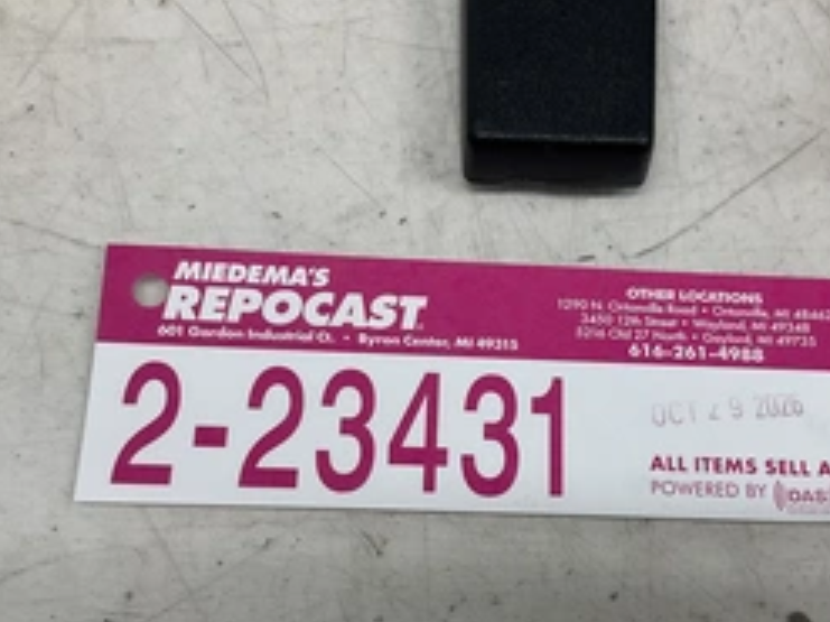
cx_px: 504
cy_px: 380
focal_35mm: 47
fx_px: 1126
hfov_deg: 40.2
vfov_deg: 30.8
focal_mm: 3
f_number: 1.8
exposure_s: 1/120
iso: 32
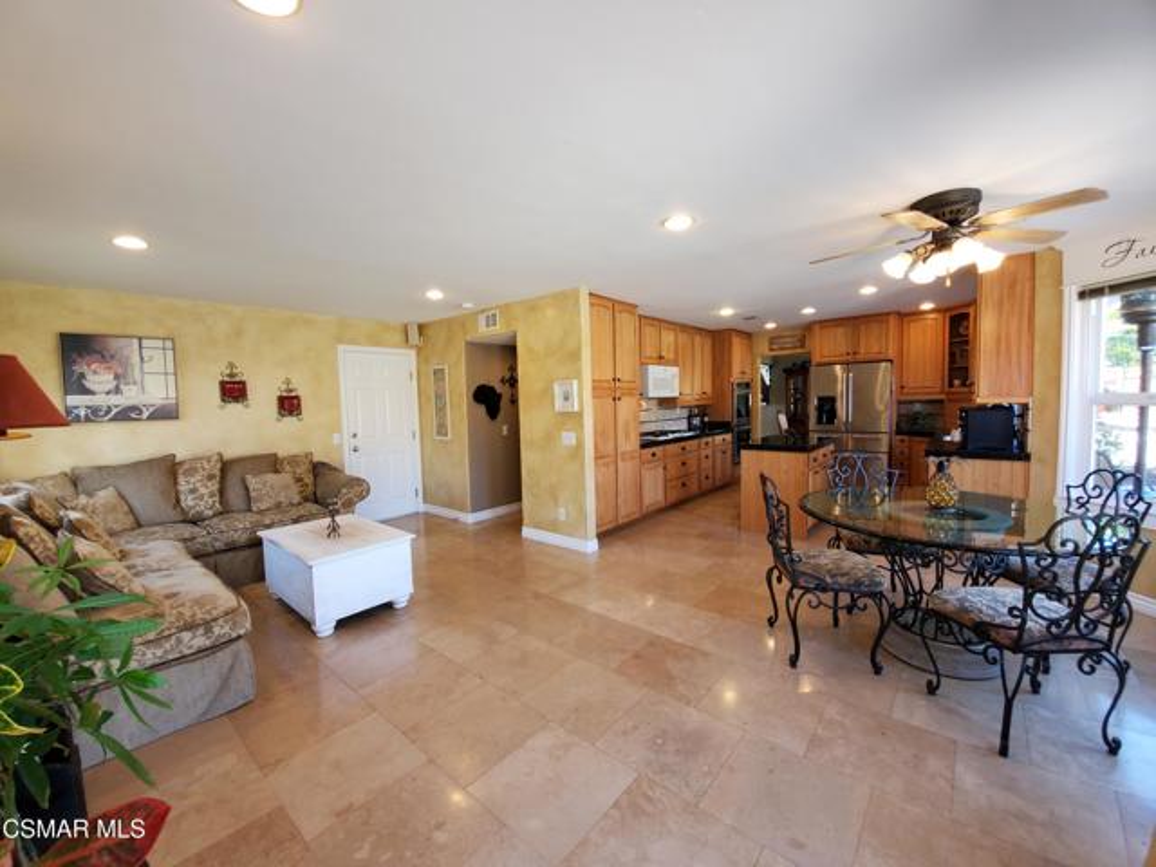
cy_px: 434
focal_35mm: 13
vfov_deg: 89.9
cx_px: 578
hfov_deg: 106.2
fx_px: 434
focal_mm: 1.8
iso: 125
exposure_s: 1/60
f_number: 2.2
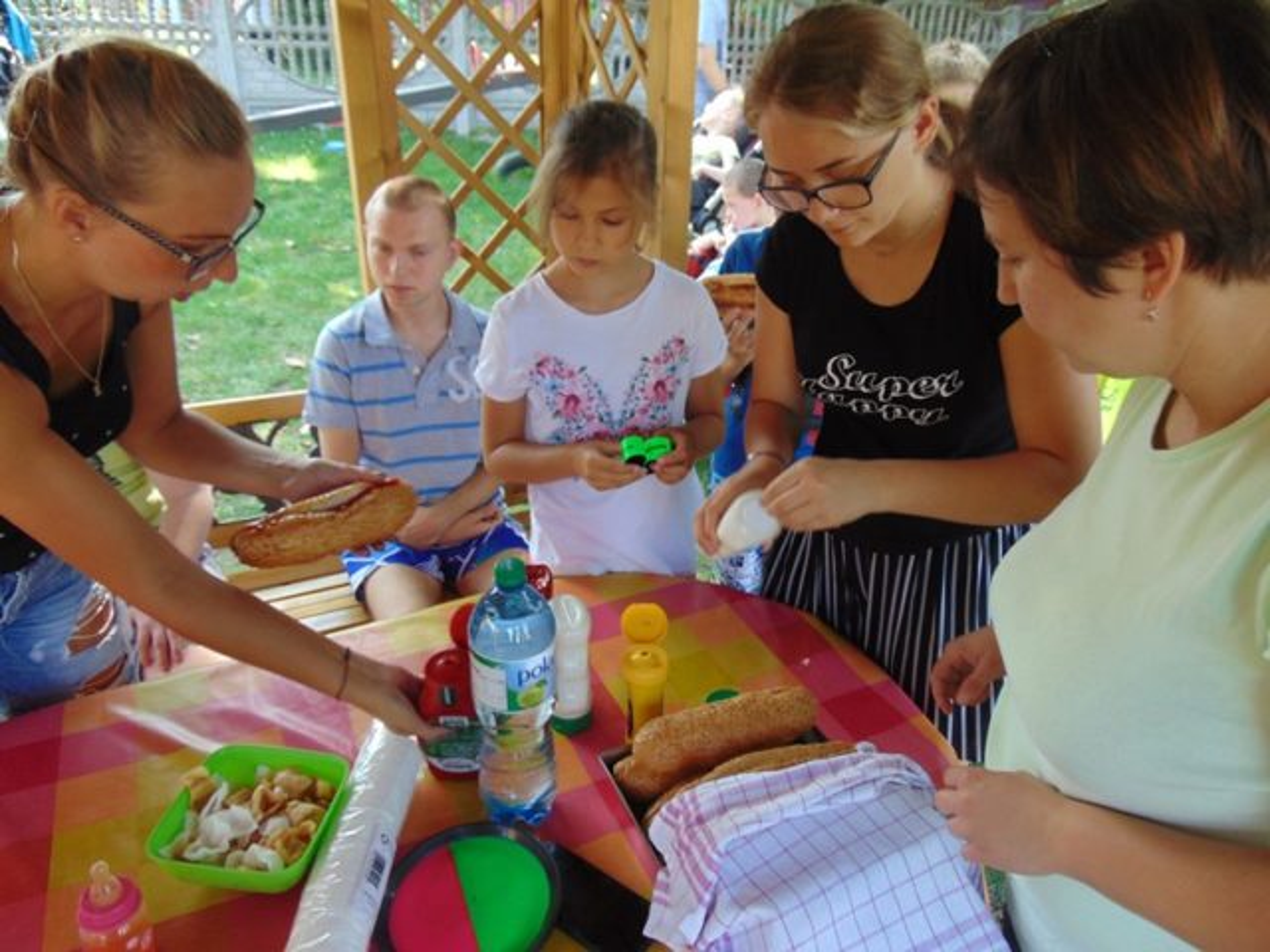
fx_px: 917
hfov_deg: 69.4
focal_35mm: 25
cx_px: 635
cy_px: 476
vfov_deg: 54.9
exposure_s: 1/50
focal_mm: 4.5
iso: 80
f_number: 3
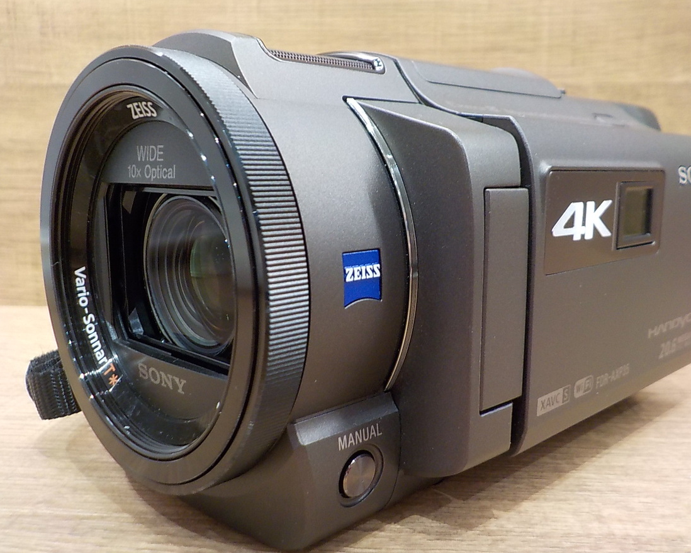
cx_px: 373
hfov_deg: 55.6
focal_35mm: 32
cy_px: 281
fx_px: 654
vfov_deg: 45.8
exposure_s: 1/30
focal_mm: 4.1
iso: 250
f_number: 3.3
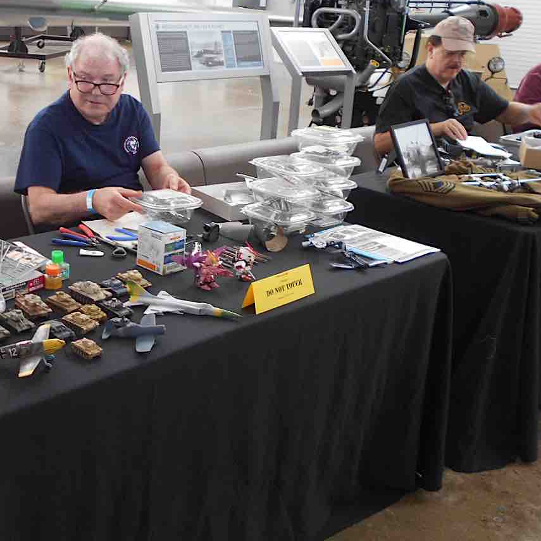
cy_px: 202
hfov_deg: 38.4
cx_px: 152
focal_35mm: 43
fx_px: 760
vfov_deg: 38.9
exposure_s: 1/30
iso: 140
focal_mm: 4.6
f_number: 3.2
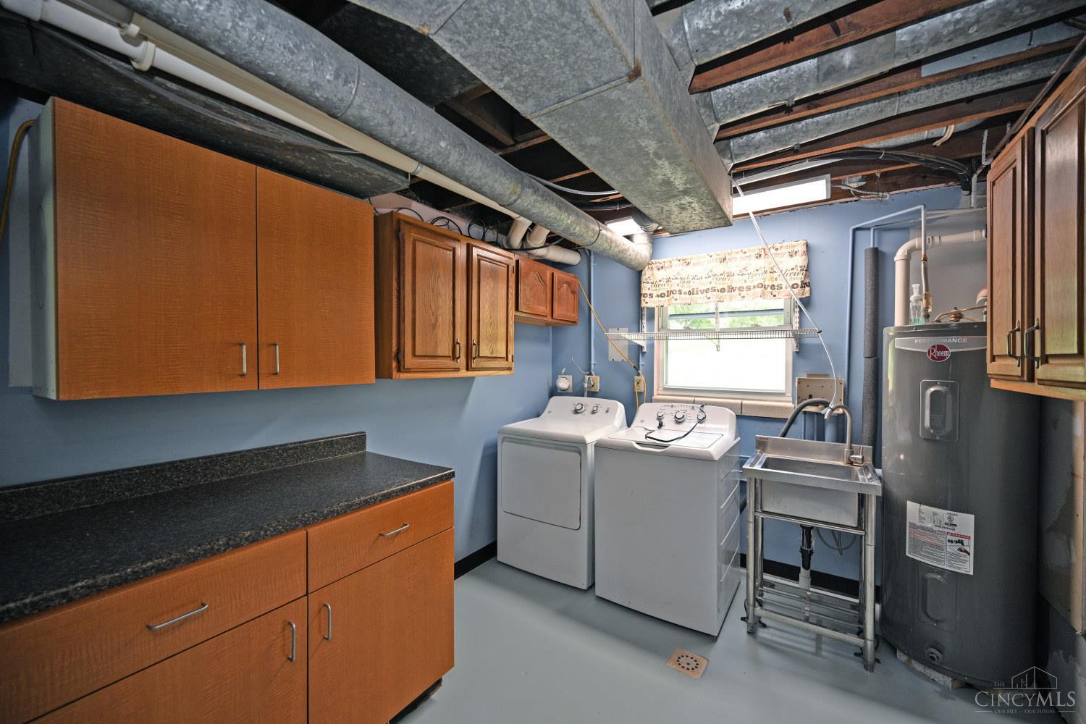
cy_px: 362
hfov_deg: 104.3
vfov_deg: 81.2
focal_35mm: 14
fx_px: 422
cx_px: 543
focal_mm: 14
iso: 280
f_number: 4
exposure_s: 1/60
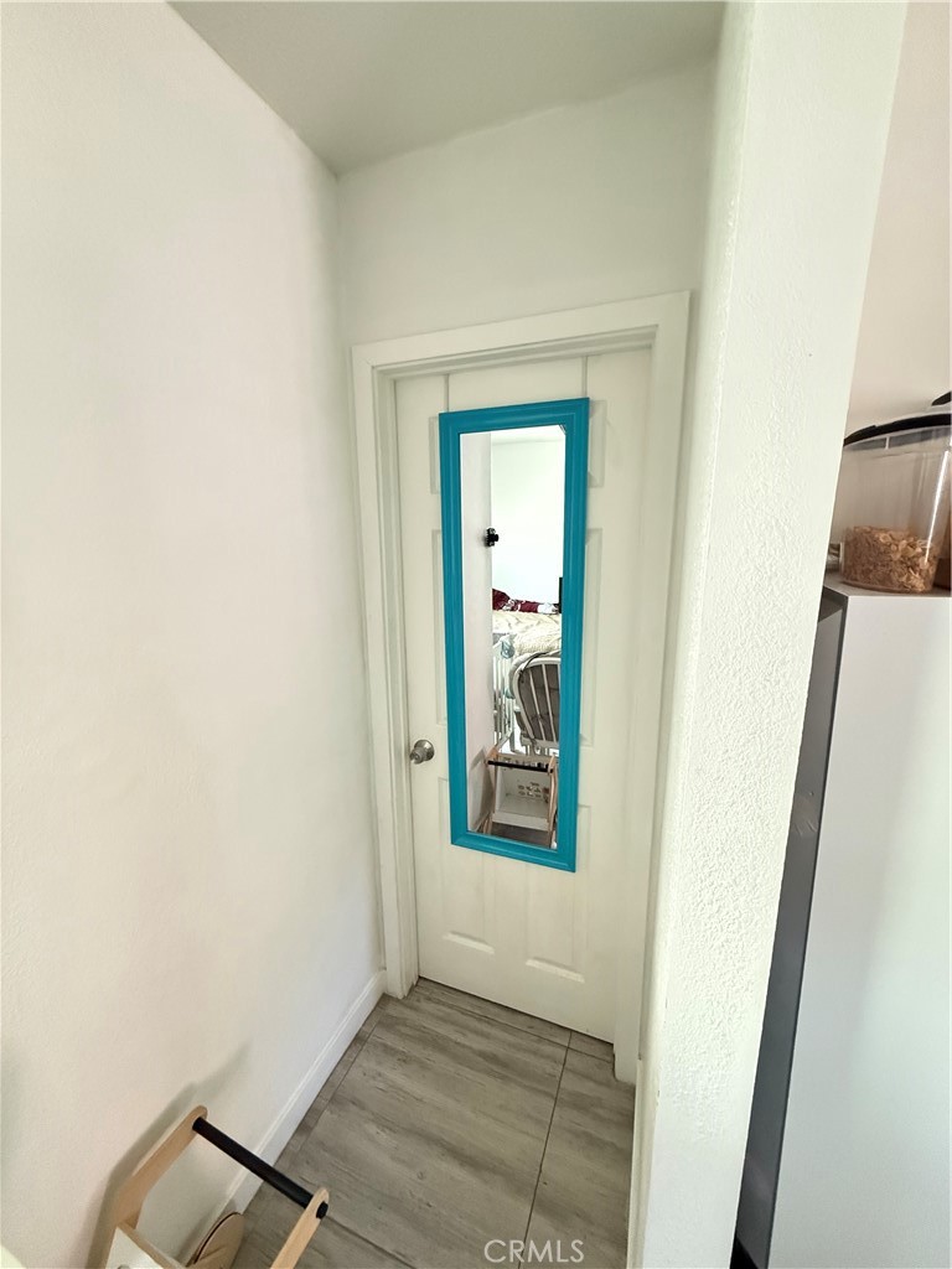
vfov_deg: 102.1
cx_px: 476
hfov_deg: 85.7
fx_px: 513
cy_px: 634
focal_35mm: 14
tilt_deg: -11.4
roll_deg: -0.1
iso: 1000
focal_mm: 2.22
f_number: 2.2
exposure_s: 1/60
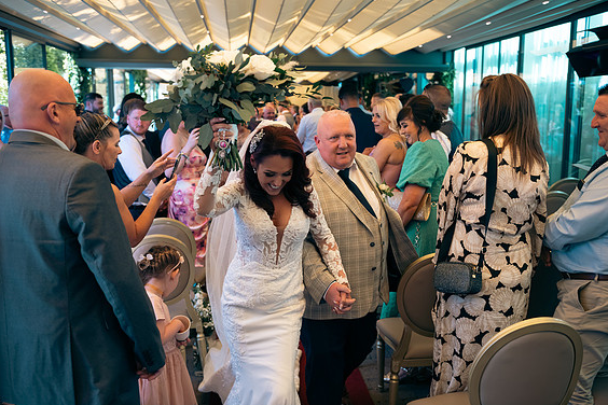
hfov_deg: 54.4
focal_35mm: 35
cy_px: 199
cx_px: 309
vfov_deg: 37.9
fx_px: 591
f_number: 3.5
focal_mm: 34
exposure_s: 1/250
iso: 250
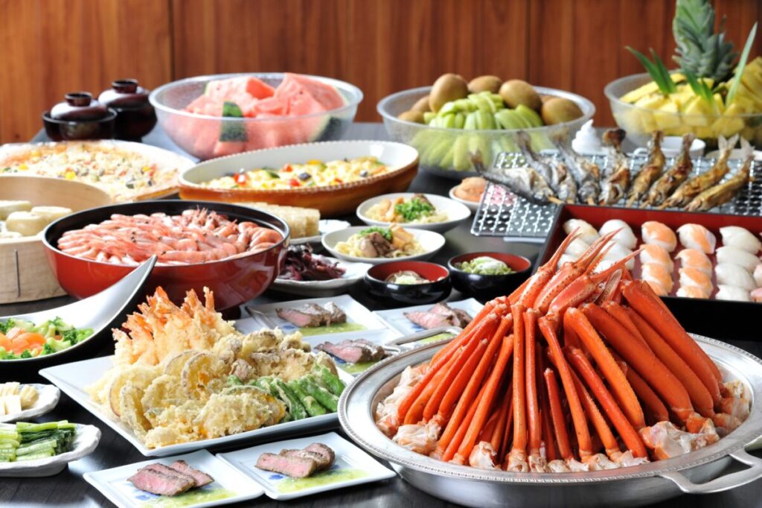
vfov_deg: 13.0
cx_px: 381
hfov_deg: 19.5
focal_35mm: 105
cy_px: 254
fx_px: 2222
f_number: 10
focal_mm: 105
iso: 320
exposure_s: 1/60
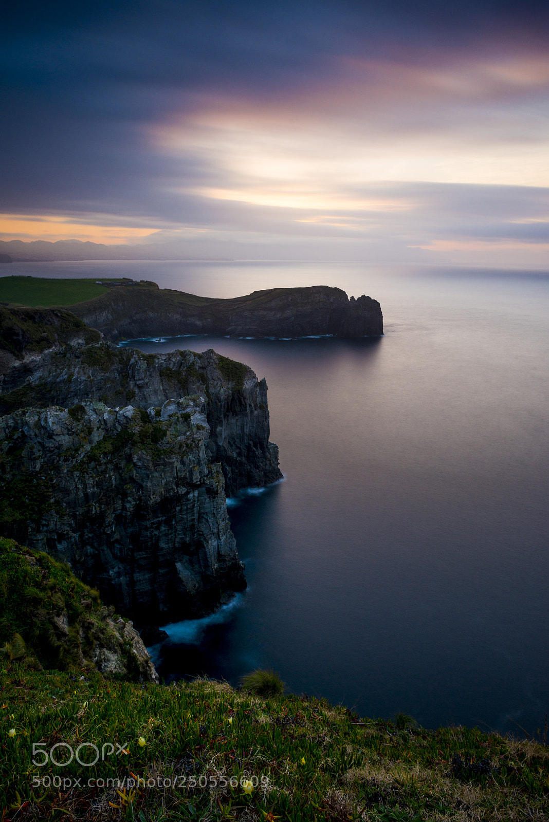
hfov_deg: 53.2
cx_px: 274
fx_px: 548
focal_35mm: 24
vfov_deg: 73.7
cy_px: 411
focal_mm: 24
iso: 320
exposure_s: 30
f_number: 9
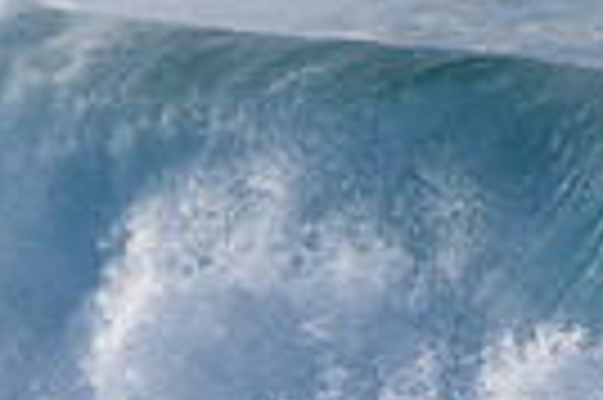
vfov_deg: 0.4
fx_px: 54388
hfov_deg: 0.6
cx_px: 63
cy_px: 506
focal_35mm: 3251
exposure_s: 1/2000
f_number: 5.6
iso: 220
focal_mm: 500
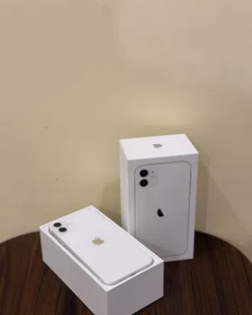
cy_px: 161
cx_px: 127
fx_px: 475
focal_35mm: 51
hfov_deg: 29.7
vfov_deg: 36.6
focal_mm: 6.76
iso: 64
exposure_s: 1/50
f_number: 1.78
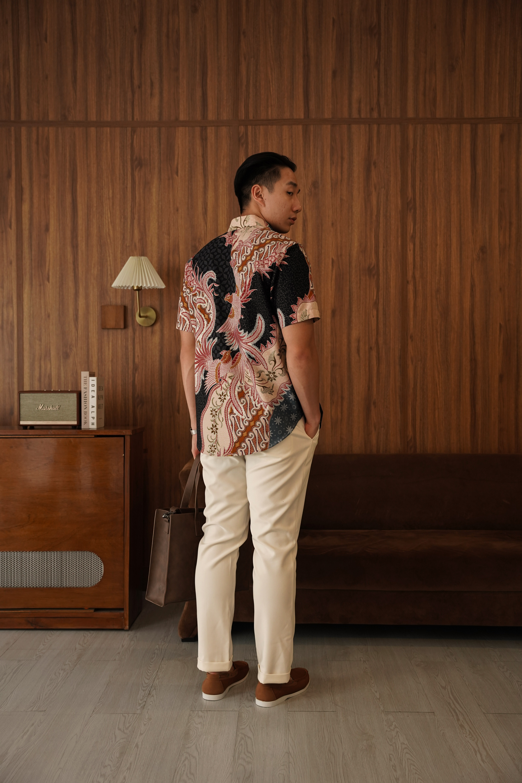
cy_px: 392
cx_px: 261
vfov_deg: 51.0
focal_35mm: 38
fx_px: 820
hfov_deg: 35.3
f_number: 3.5
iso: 1250
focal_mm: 37.7
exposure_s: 1/125
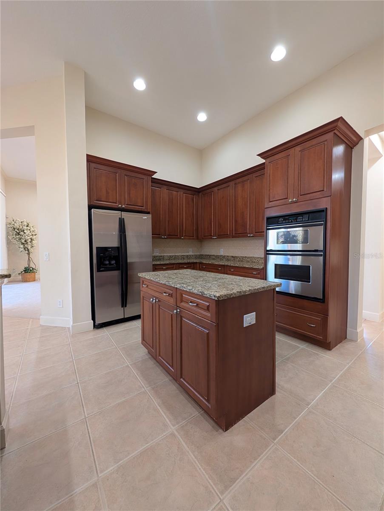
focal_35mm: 12
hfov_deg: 94.6
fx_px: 177
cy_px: 256
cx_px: 192
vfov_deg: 110.5
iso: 142
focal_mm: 2.02
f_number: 1.7
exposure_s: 1/40
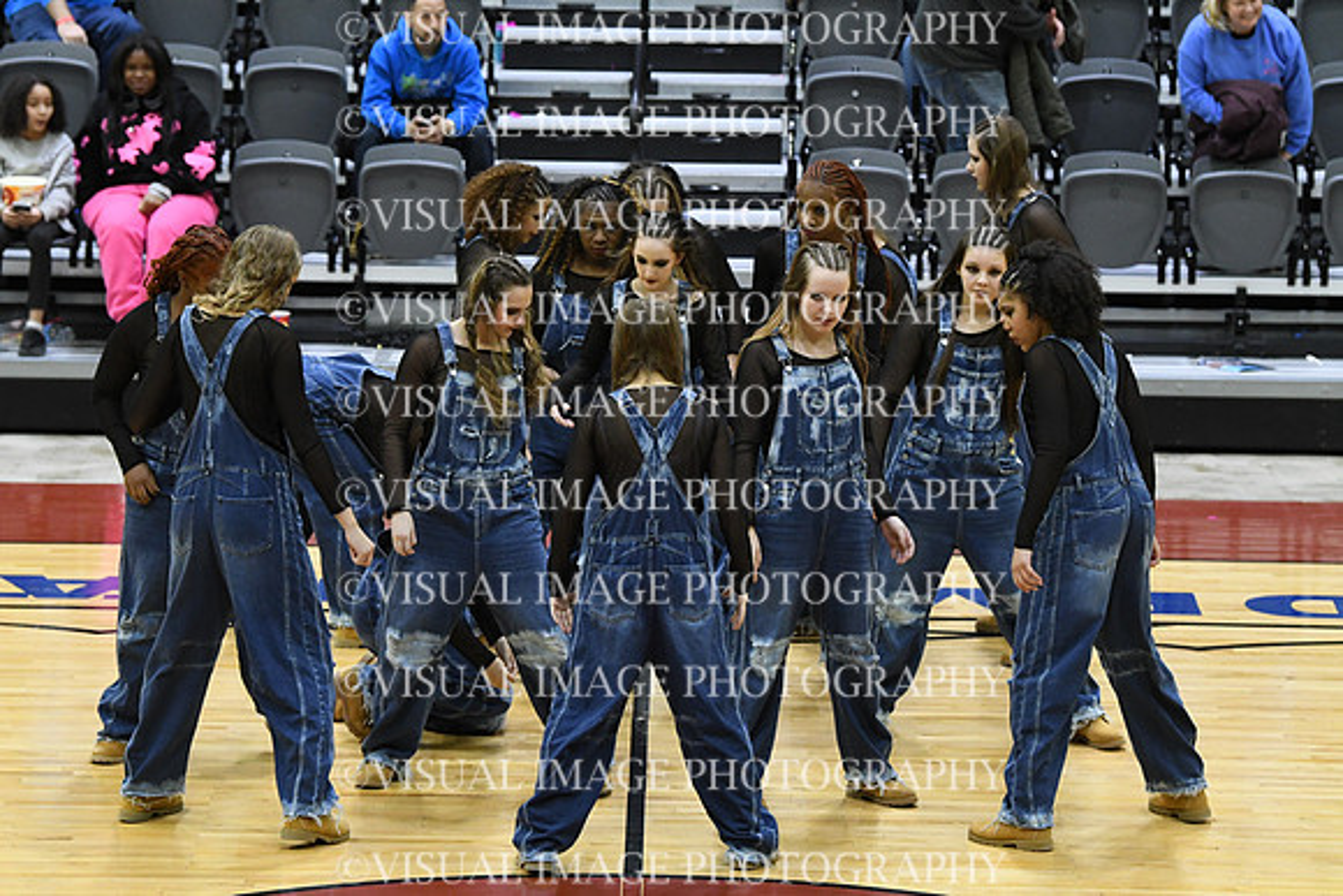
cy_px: 448
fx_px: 6977
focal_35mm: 187
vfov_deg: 7.3
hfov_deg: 11.0
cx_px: 672
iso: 4000
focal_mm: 125
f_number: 4
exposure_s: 1/250
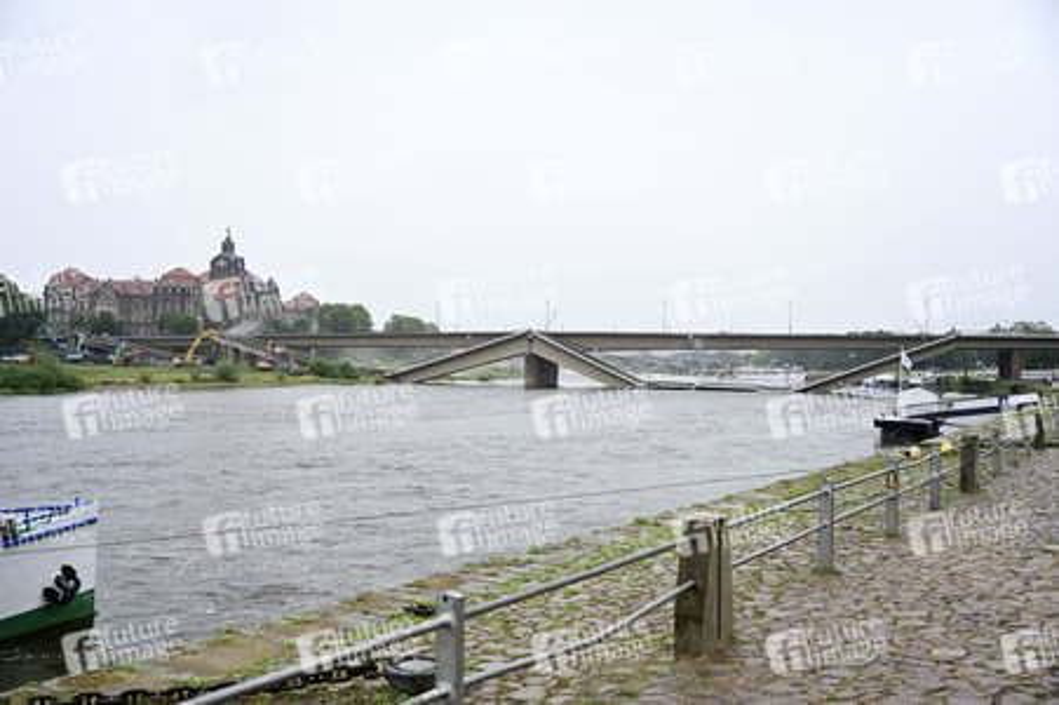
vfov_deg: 39.9
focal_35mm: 33
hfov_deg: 57.3
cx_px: 530
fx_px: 970
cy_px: 352
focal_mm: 33
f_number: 3.2
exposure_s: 1/250
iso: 100
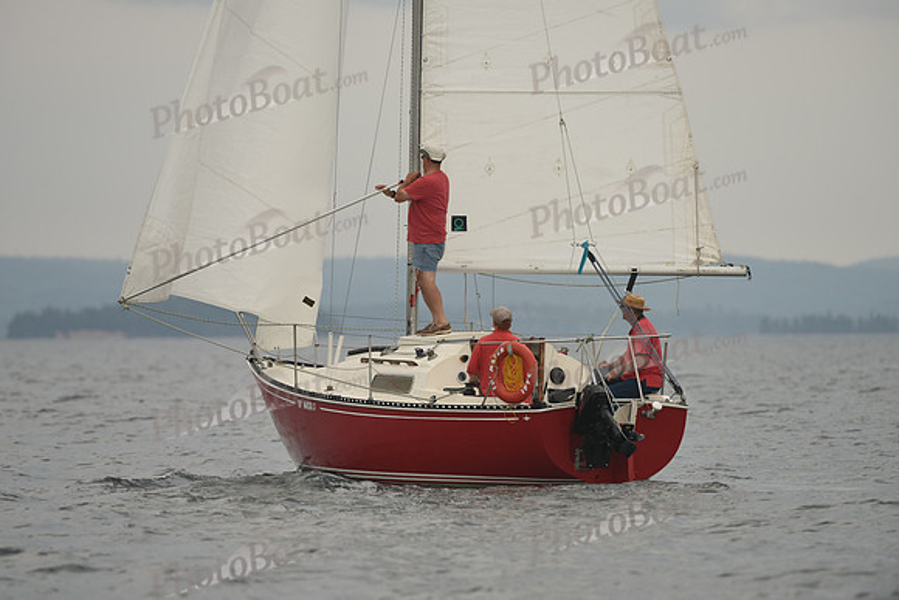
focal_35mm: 400
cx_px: 450
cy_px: 300
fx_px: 9991
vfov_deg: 3.4
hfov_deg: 5.2
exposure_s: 1/800
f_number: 5
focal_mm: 400
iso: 250
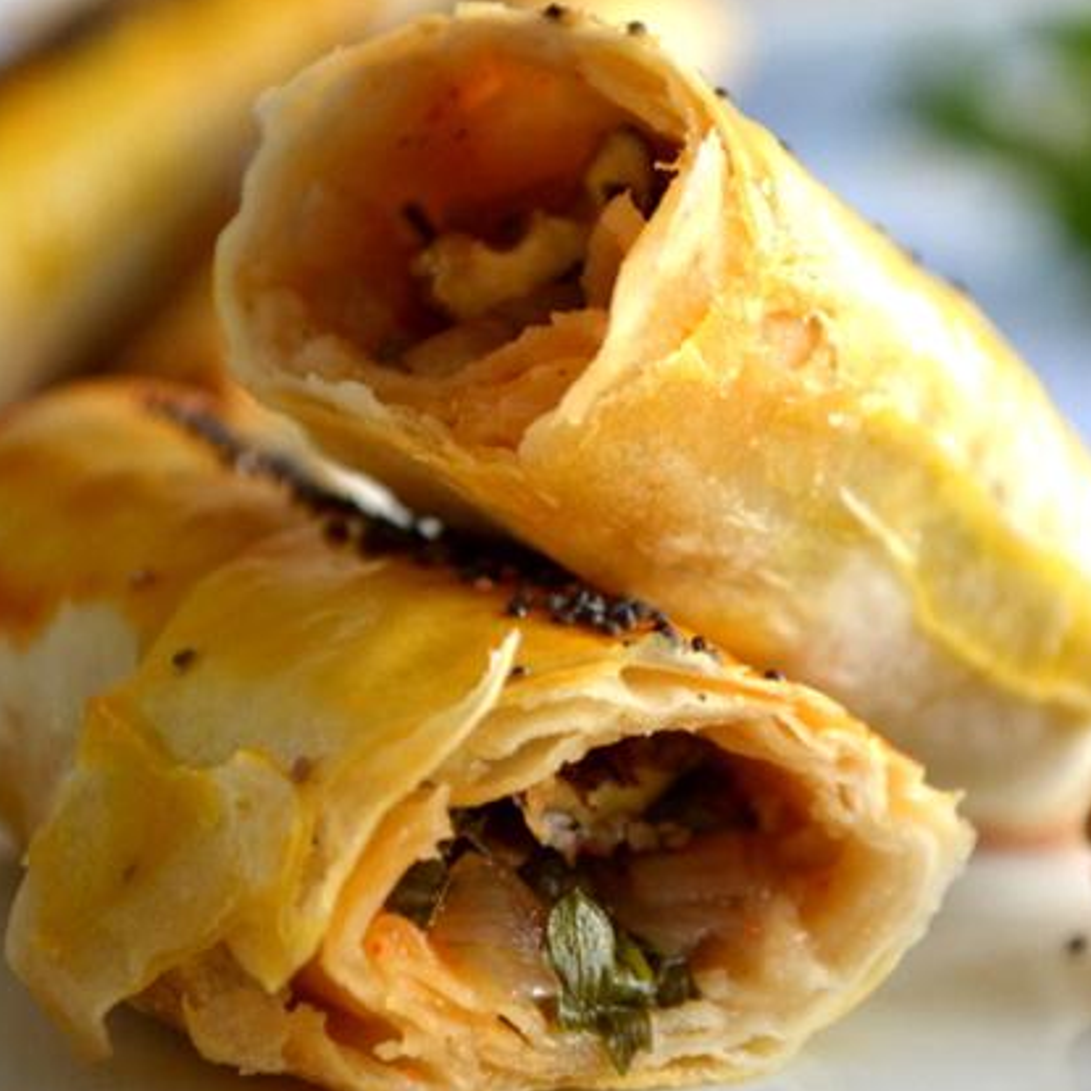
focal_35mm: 115
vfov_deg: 15.2
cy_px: 570
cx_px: 806
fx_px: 4101
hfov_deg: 15.1
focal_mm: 52
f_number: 5.6
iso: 400
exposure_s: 1/125
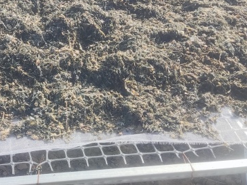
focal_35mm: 56
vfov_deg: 25.1
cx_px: 53
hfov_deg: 33.4
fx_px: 400
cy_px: 10
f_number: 1.79
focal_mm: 4.71
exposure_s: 1/692
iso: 50
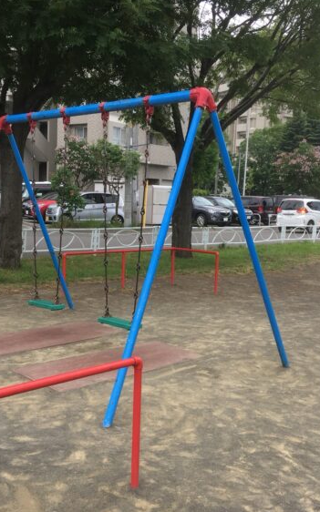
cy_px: 259
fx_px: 586
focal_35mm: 42
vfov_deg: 47.2
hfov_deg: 30.5
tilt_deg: -5.1
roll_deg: -2.3
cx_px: 153
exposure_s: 1/177
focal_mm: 4.15
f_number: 2.2
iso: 25
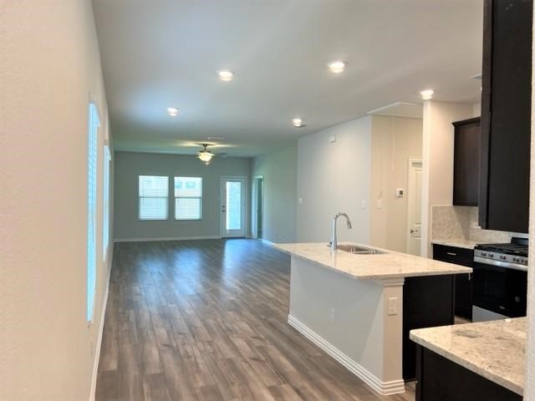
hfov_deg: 67.3
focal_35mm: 26
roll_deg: -0.6
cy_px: 200
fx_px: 402
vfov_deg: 53.1
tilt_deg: -0.8
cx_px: 268
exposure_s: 1/120
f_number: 1.5
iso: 125
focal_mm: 5.7
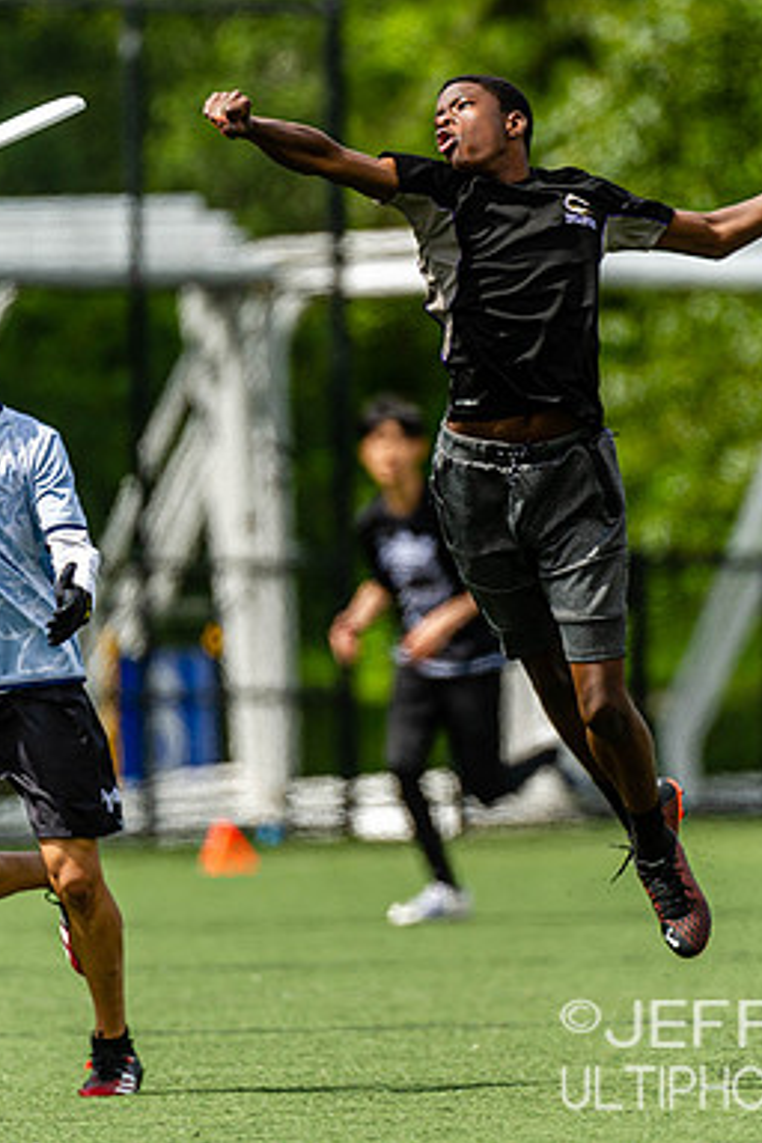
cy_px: 507
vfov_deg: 2.8
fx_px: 23588
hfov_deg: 1.9
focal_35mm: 743
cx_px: 482
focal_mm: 400
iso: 320
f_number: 4
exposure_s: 1/1000
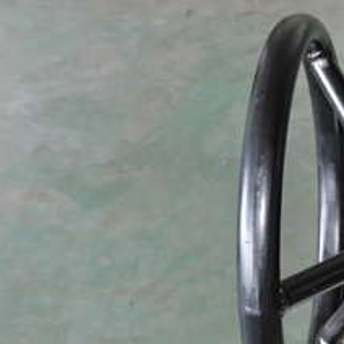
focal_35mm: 102
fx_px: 1147
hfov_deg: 15.4
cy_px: 371
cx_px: 553
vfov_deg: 16.6
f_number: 3.3
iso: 280
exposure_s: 1/50
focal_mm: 6.2
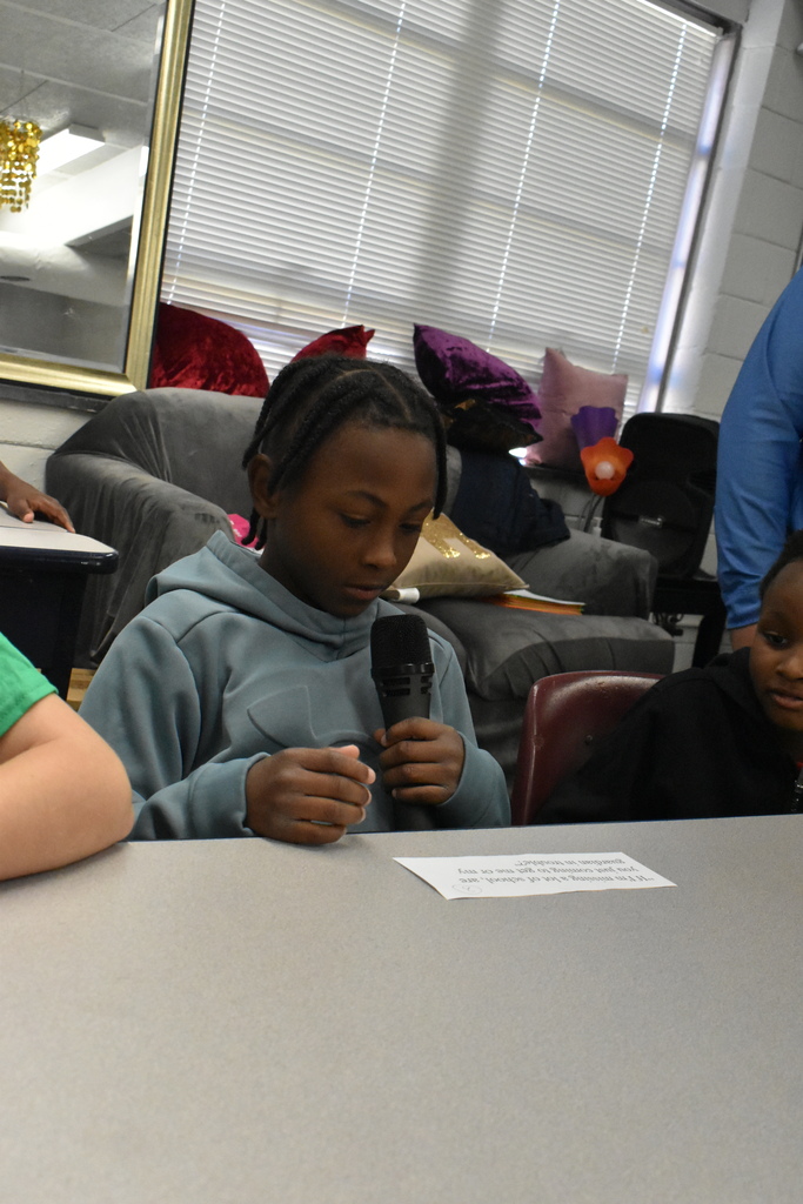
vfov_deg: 45.0
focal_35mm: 44
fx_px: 1455
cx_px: 402
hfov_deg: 30.9
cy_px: 602
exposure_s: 1/250
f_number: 8
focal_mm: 29
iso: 6400
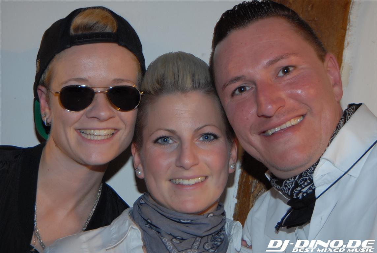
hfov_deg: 26.9
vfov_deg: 18.3
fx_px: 787
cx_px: 188
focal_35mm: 75
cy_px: 126
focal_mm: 50
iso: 400
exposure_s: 1/15
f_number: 5.6
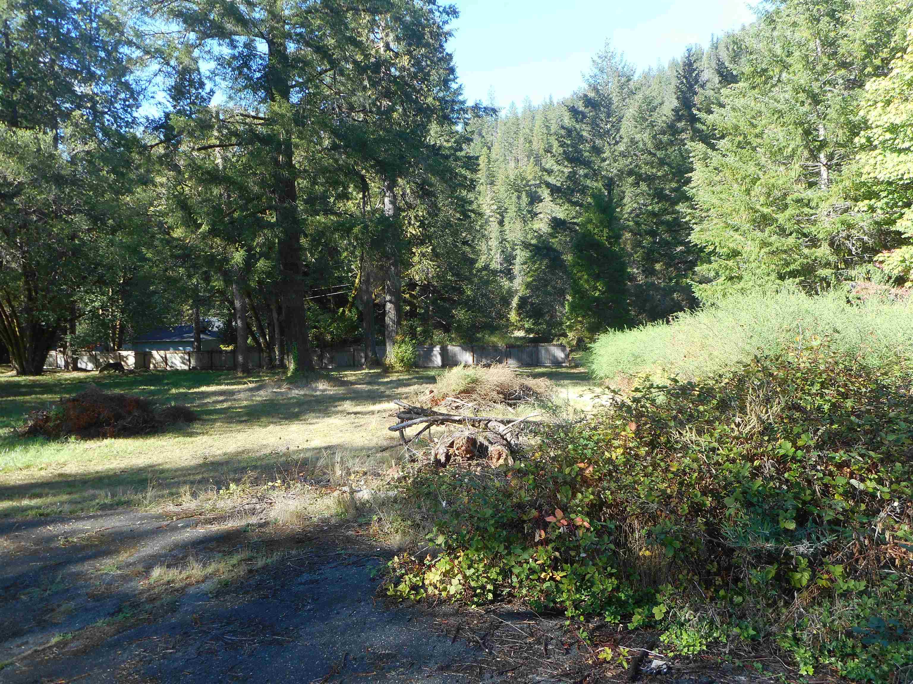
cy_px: 342
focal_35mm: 25
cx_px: 456
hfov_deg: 69.4
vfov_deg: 54.9
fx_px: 659
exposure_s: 1/100
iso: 80
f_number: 3.7
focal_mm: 4.5
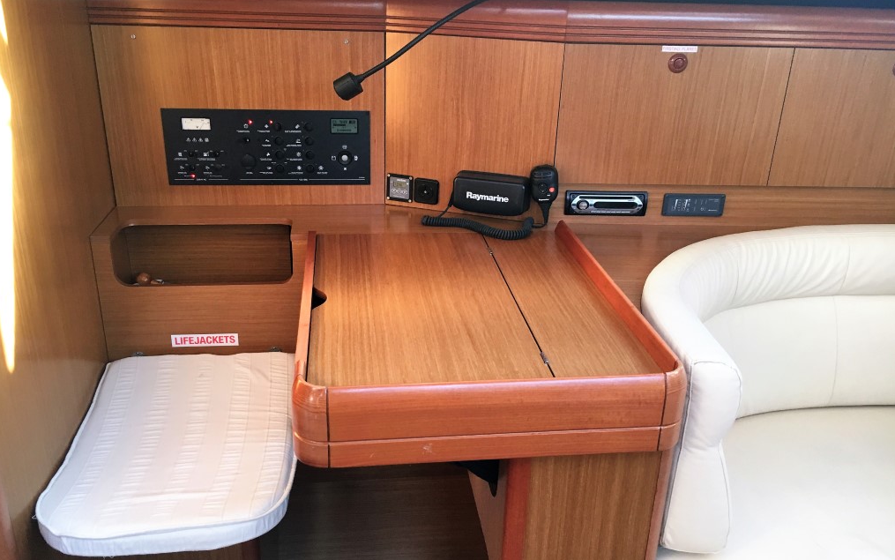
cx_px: 446
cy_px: 281
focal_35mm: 31
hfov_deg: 61.2
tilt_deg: -21.6
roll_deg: -1.2
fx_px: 756
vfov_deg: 40.6
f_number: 2.2
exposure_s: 1/33
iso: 64
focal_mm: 4.15
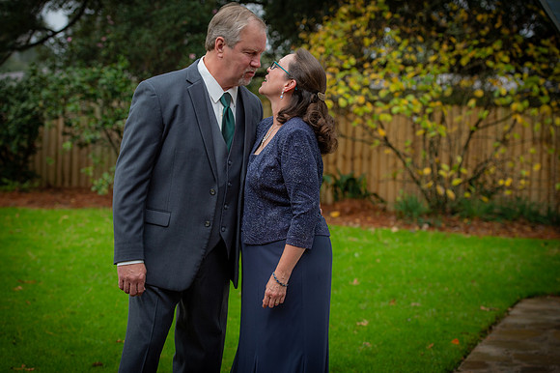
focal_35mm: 85
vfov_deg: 16.1
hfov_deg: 23.9
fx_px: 1321
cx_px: 280
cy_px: 186
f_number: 4.5
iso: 200
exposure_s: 1/200
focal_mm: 85
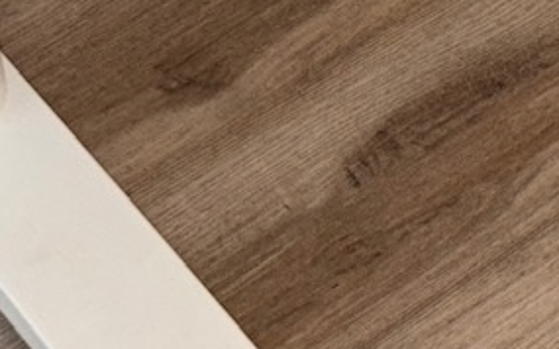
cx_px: 767
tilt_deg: -35.1
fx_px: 3016
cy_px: -835
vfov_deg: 6.0
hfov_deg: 10.3
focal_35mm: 198
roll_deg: -1.6
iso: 64
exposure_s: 1/13
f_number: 1.6
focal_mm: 5.96
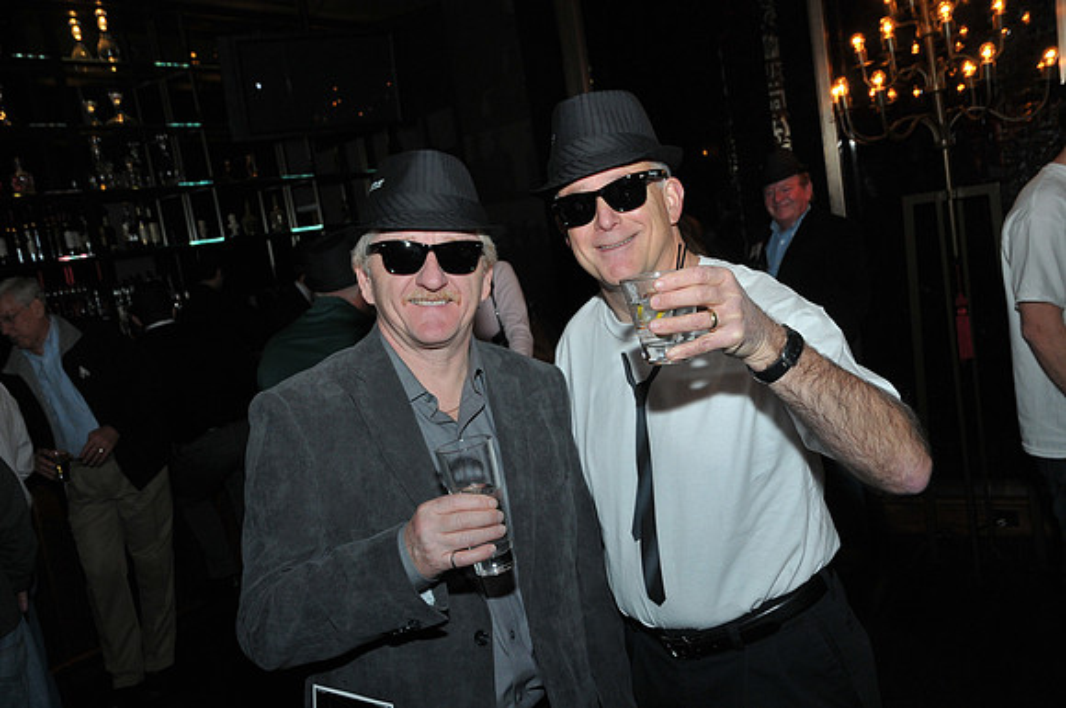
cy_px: 354
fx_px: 1109
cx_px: 533
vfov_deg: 35.4
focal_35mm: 38
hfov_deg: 51.3
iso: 500
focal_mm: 25
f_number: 5.6
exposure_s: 1/50
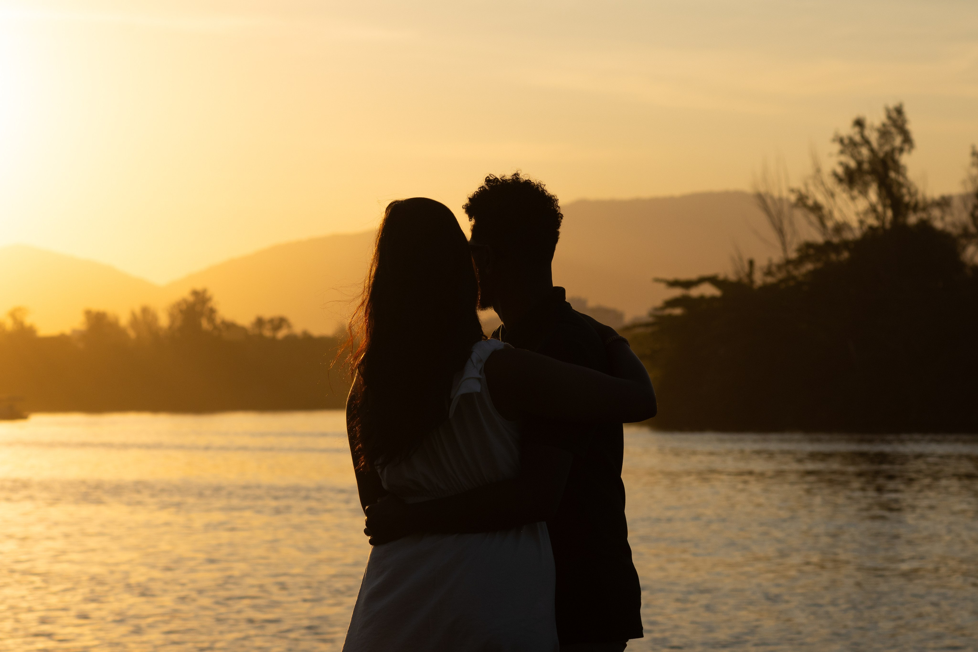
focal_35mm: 128
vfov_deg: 10.8
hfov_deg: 16.1
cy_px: 326
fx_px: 3464
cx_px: 489
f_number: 6.3
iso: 250
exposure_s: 1/2500
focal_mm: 85
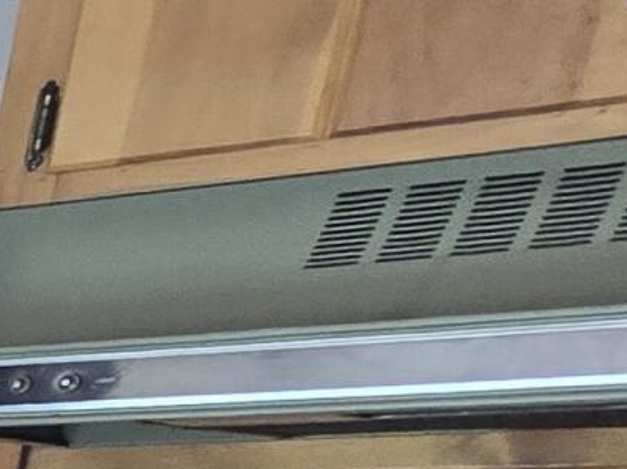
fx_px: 1774
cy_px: 1028
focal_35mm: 98
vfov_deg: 12.6
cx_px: -1665
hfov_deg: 9.1
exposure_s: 1/60
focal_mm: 2.2
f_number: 2.2
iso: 64
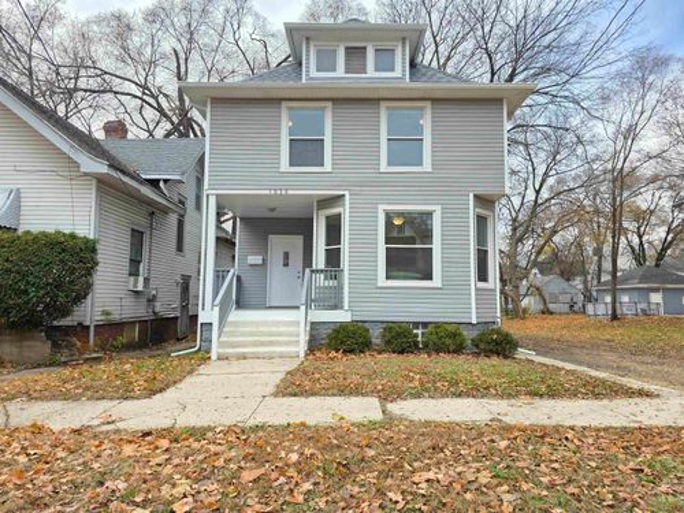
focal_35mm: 23
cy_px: 256
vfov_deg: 58.9
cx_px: 342
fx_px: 454
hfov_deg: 73.9
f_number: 1.7
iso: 32
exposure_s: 1/359
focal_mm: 6.3
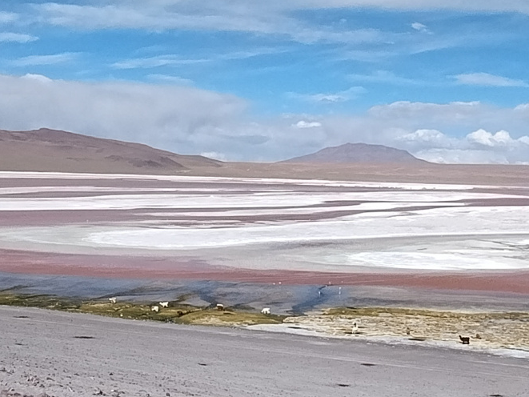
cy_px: 219
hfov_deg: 40.2
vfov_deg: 31.5
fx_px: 703
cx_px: 389
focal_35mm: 46
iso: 50
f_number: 2.2
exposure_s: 1/1880
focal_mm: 1.65
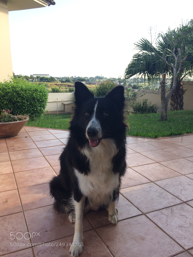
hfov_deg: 48.2
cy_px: 128
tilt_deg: -11.6
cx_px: 96
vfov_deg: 61.7
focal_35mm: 29
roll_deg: -0.2
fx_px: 216
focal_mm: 4.15
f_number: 2.2
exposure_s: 1/398
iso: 32
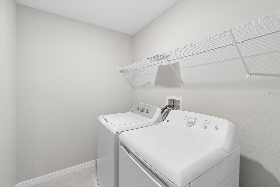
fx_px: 117
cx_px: 140
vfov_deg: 77.3
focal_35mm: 15
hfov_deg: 100.4
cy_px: 94
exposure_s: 1/3.33
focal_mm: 10
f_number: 8
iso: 160
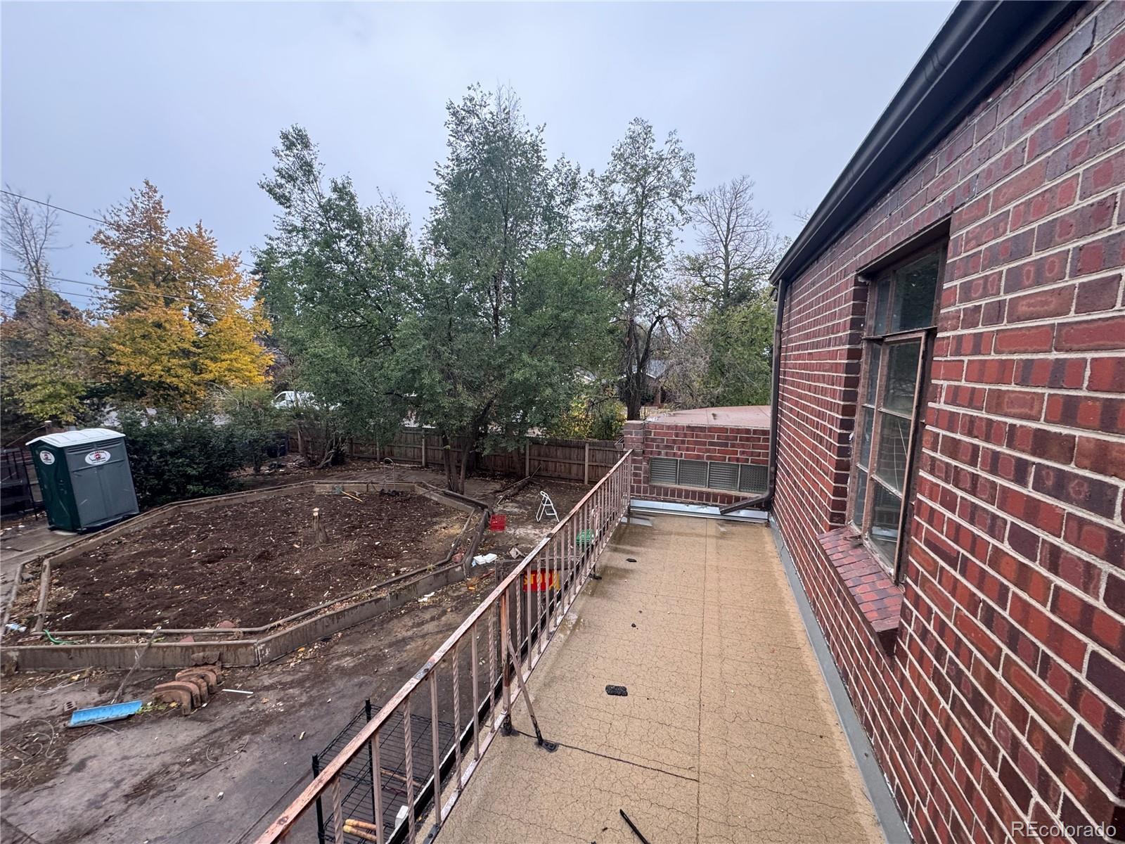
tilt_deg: -7.5
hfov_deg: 102.1
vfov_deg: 85.7
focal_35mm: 14
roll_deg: -1.6
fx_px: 455
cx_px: 562
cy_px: 422
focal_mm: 2.22
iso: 200
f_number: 2.2
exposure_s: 1/99
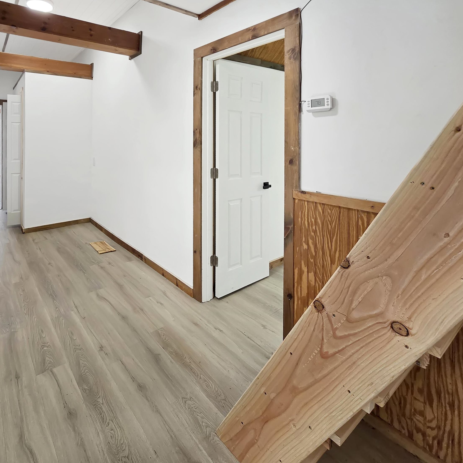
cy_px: 238
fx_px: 242
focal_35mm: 16
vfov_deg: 87.4
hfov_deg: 84.4
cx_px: 154
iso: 160
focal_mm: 2.2
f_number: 2.2
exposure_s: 1/60
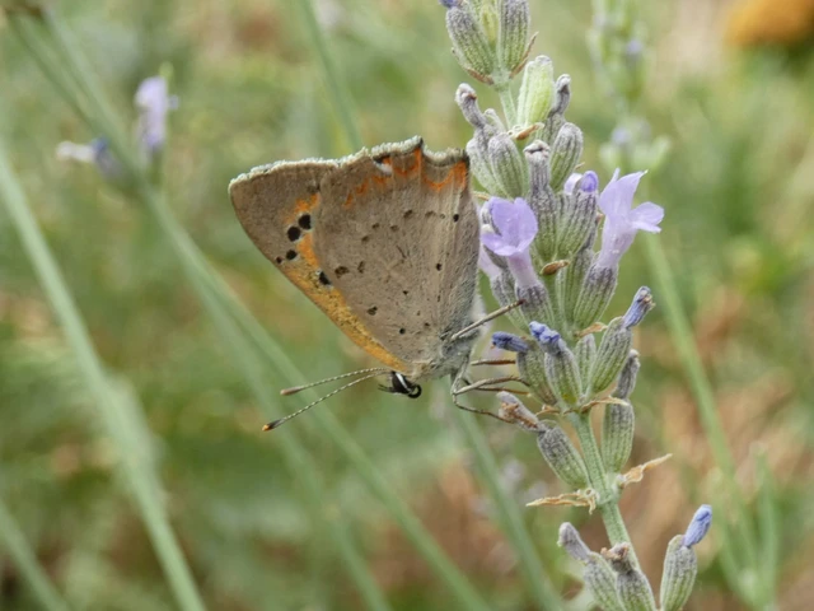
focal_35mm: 46
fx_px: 1082
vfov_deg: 31.5
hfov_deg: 41.2
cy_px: 306
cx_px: 407
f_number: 3.8
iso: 125
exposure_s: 1/80
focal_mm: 8.2
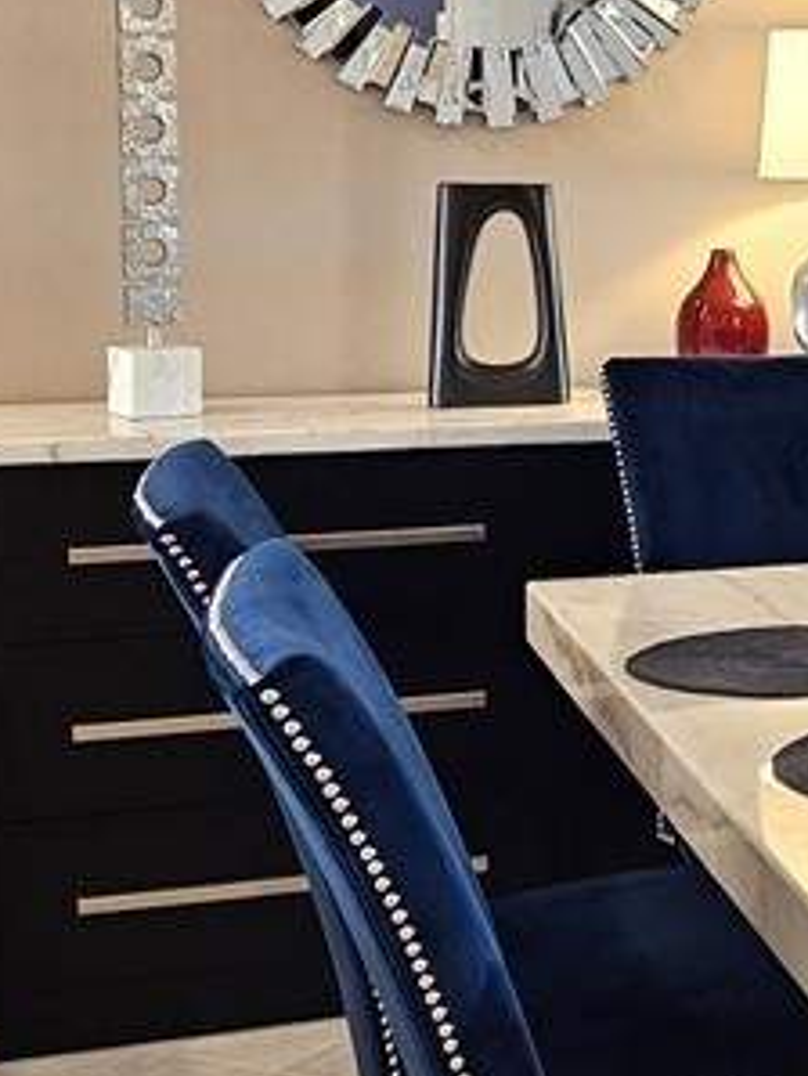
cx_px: 1187
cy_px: 412
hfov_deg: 17.0
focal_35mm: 79
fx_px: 2455
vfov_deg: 24.6
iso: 500
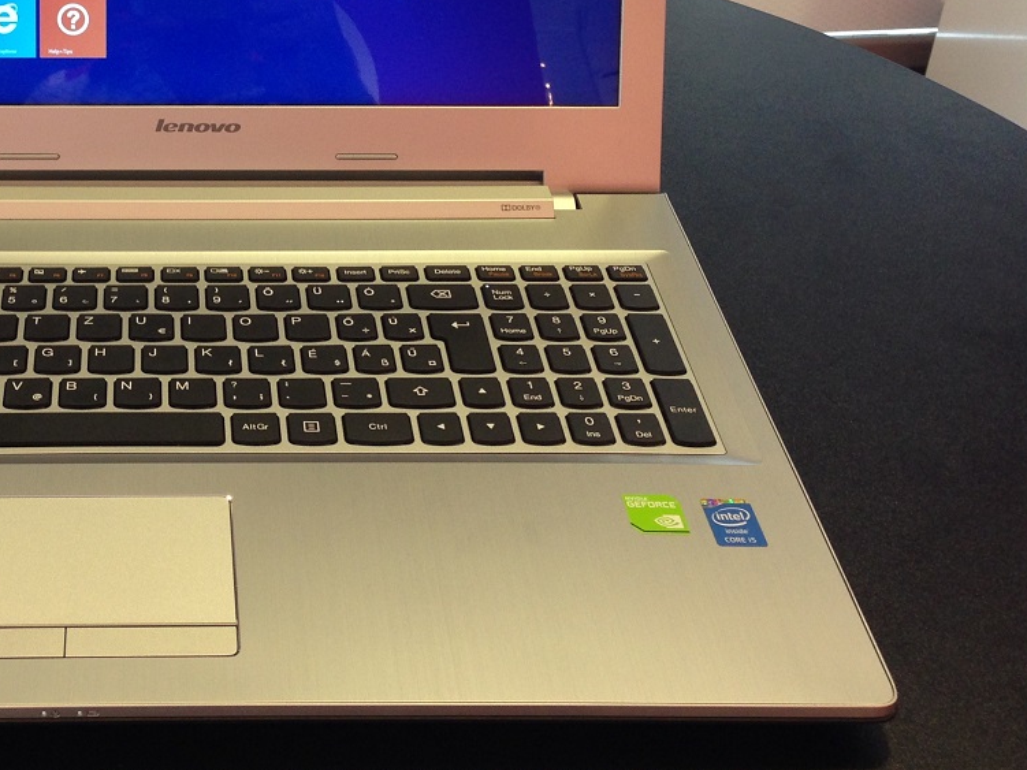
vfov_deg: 24.0
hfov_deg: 31.3
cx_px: 186
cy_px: 156
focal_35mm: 60
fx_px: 1780
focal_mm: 4.12
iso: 100
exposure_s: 1/20
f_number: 2.4
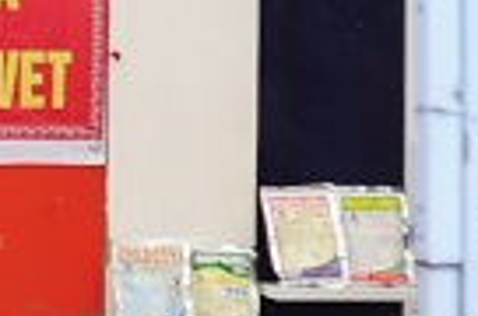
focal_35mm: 258
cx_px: -1142
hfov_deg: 6.9
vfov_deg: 5.3
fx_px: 3418
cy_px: 156
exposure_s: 1/80
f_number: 2.8
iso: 200
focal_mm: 35
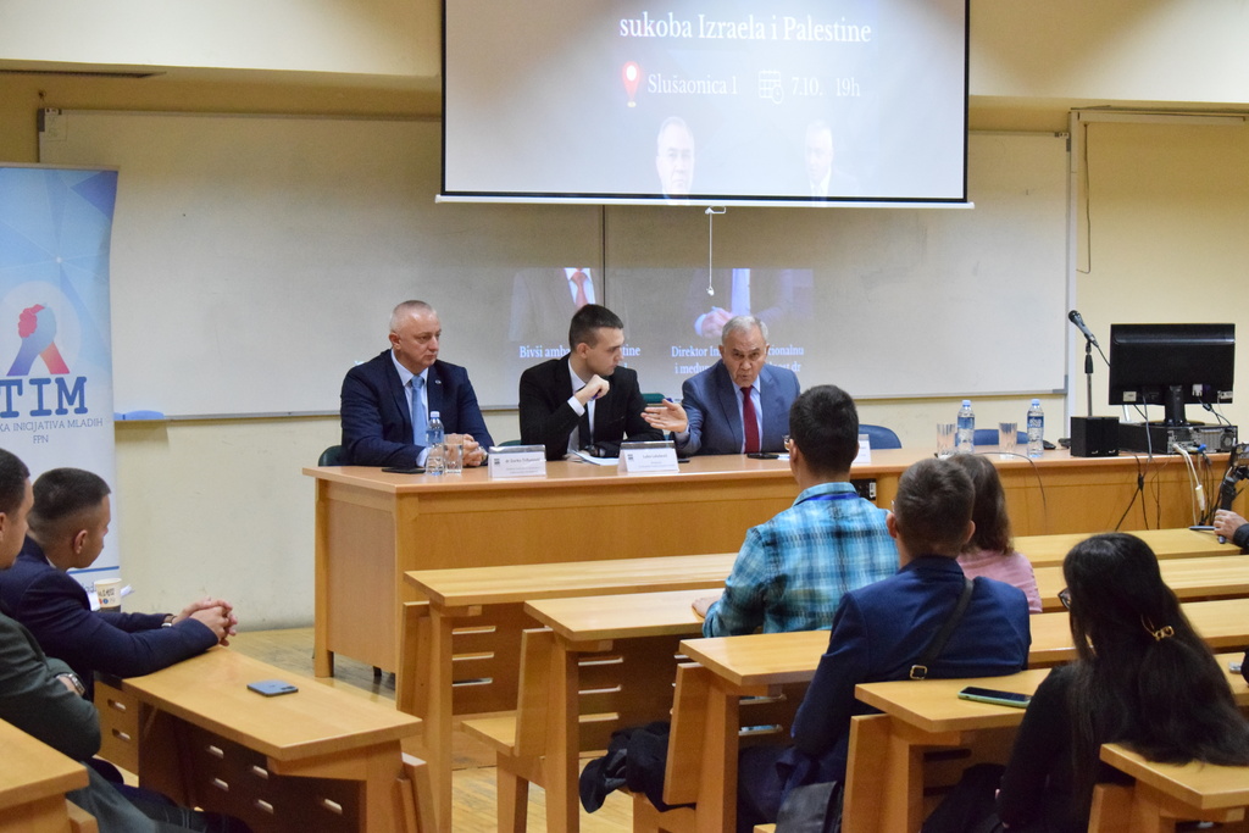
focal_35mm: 82
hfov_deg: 24.6
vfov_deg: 16.6
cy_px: 416
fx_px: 2862
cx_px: 624
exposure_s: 1/80
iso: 4000
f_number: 5.6
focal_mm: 55
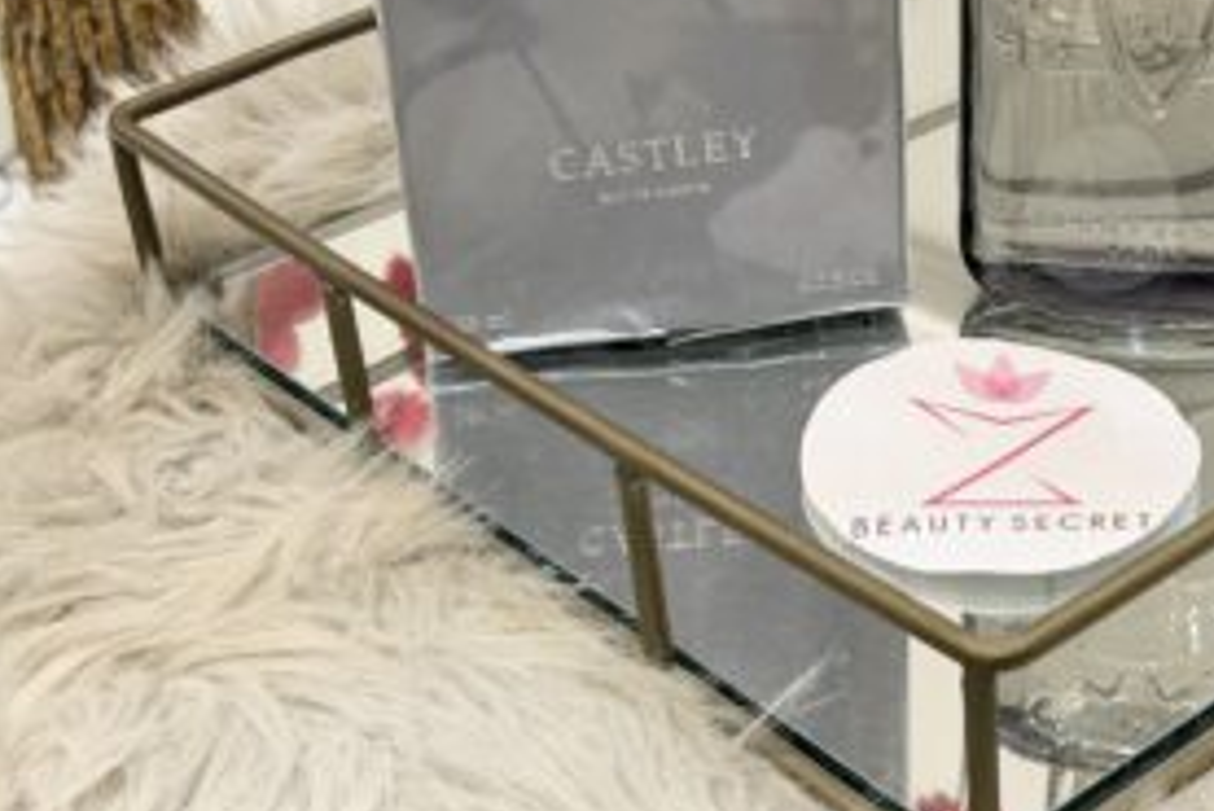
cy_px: 180
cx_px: 964
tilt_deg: -29.5
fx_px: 2733
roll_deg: +1.0
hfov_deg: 24.7
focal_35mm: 81
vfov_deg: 16.8
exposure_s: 1/33
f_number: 1.78
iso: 200
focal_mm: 6.76
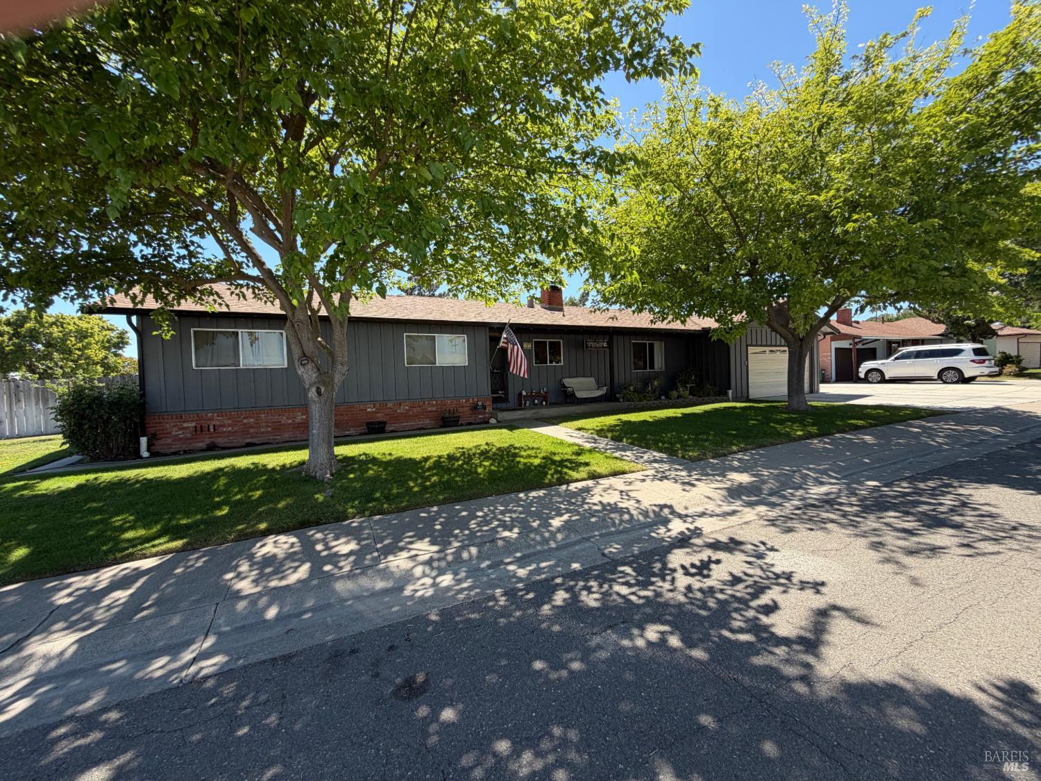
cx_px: 520
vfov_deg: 85.7
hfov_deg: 102.1
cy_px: 390
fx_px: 421
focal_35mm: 14
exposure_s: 1/502
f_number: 2.2
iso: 50
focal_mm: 2.22
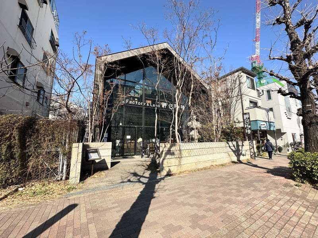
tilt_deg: +9.0
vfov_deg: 85.7
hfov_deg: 102.1
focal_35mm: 14
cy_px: 119
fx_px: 129
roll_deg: +1.0
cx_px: 159
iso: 40
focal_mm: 2.22
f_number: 2.2
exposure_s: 1/917
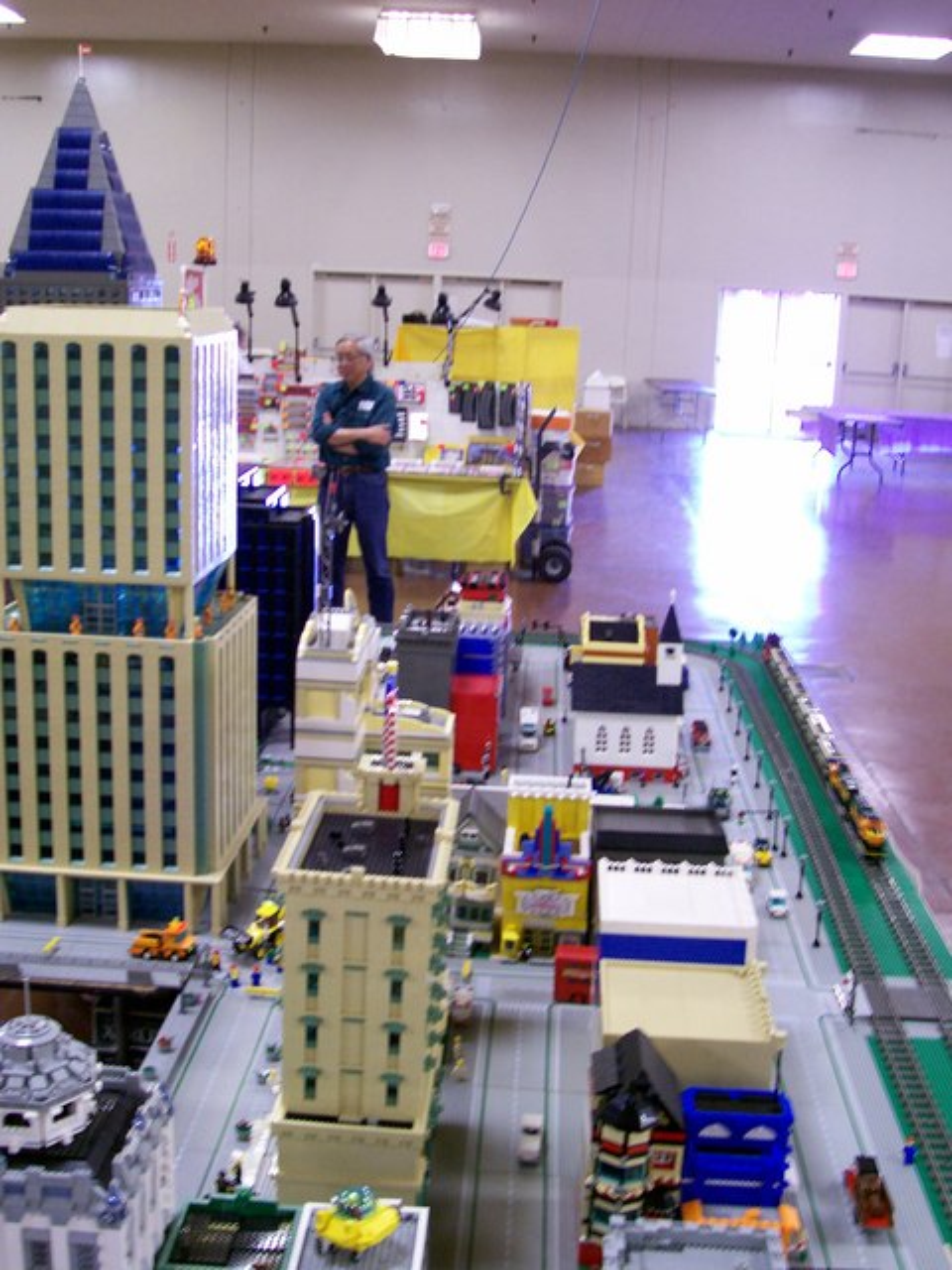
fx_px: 1540
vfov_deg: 44.8
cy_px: 635
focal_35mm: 42
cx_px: 476
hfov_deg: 34.3
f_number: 2.9
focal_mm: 7
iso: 160
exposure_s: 1/8
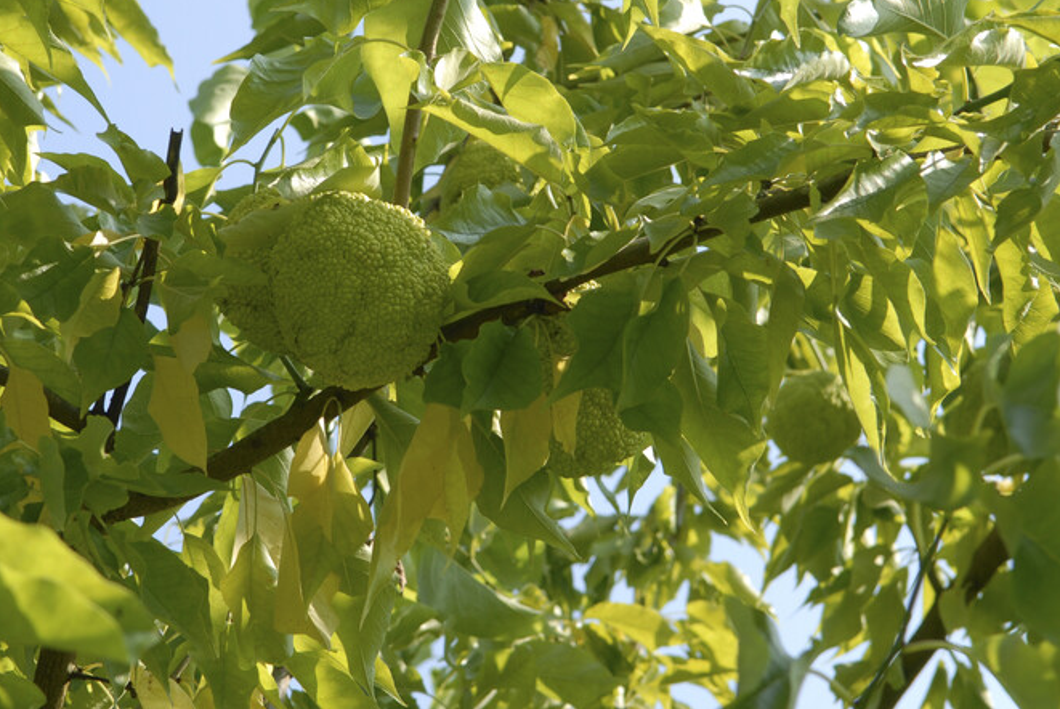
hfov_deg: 16.0
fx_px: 3765
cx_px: 420
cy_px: 257
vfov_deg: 10.7
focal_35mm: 128
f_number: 7.1
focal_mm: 55
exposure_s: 1/125
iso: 100
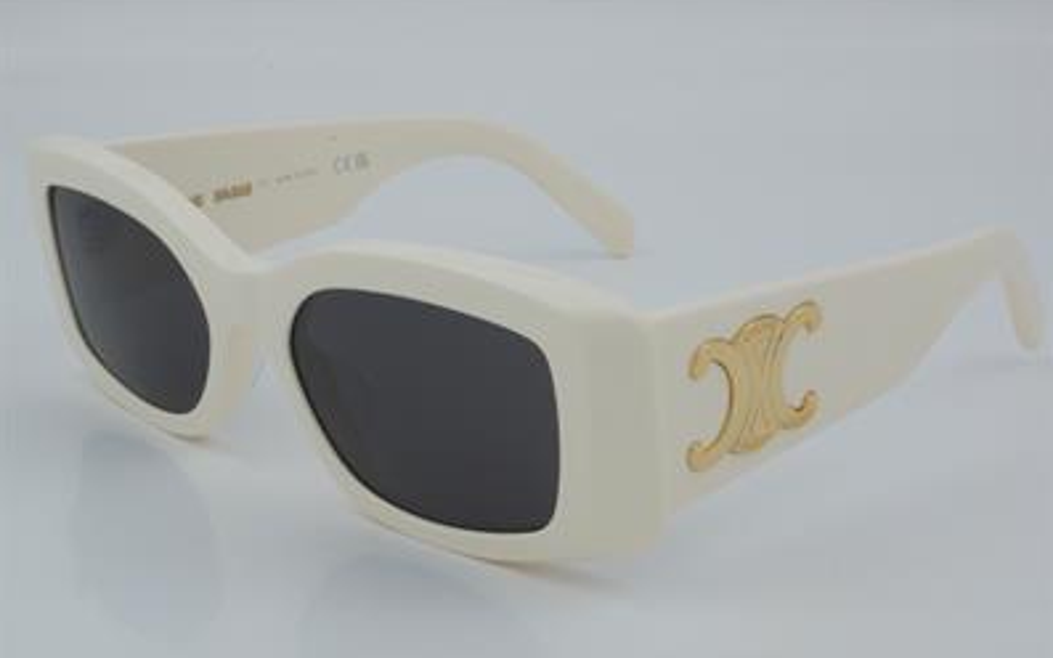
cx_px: 528
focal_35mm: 77
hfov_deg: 26.8
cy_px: 337
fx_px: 2209
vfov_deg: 16.9
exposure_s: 1/4
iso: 100
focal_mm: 50
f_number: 32
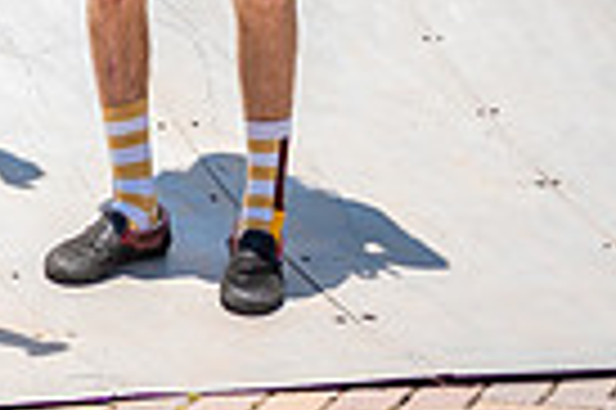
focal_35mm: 212
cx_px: -445
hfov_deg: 9.3
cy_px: -259
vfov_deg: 6.4
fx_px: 3623
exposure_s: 1/2000
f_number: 1.8
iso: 125
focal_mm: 50
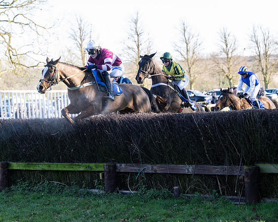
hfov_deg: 21.0
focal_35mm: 91
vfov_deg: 16.9
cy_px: 110
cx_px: 87
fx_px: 748
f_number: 2.8
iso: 800
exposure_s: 1/1600
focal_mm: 70
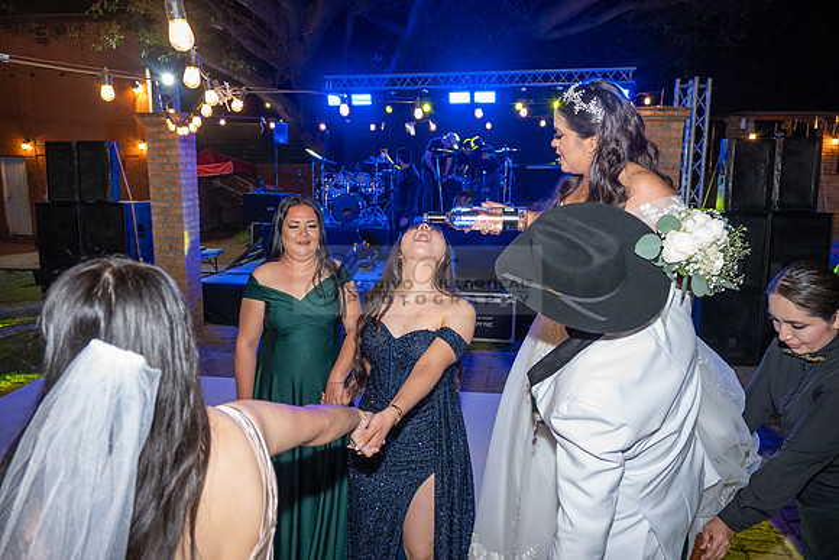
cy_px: 280
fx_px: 653
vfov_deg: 46.4
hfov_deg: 65.5
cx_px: 420
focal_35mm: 28
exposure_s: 1/80
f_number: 5
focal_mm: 28
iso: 2500
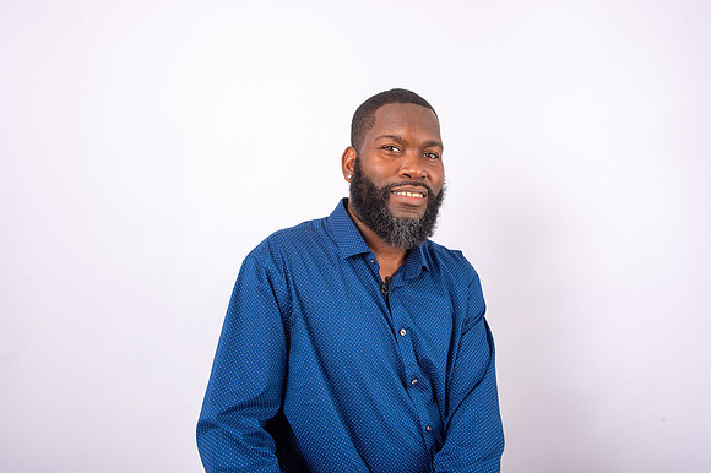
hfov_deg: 60.3
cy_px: 236
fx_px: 612
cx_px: 356
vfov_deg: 42.3
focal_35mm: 31
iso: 125
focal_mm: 31
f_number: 9
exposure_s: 1/250
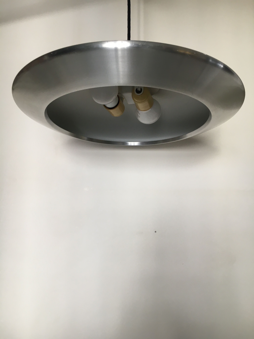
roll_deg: -1.3
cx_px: 127
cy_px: 170
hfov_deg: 48.2
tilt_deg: +9.1
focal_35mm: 29
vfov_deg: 61.7
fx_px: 284
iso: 32
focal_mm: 4.15
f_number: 2.2
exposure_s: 1/33
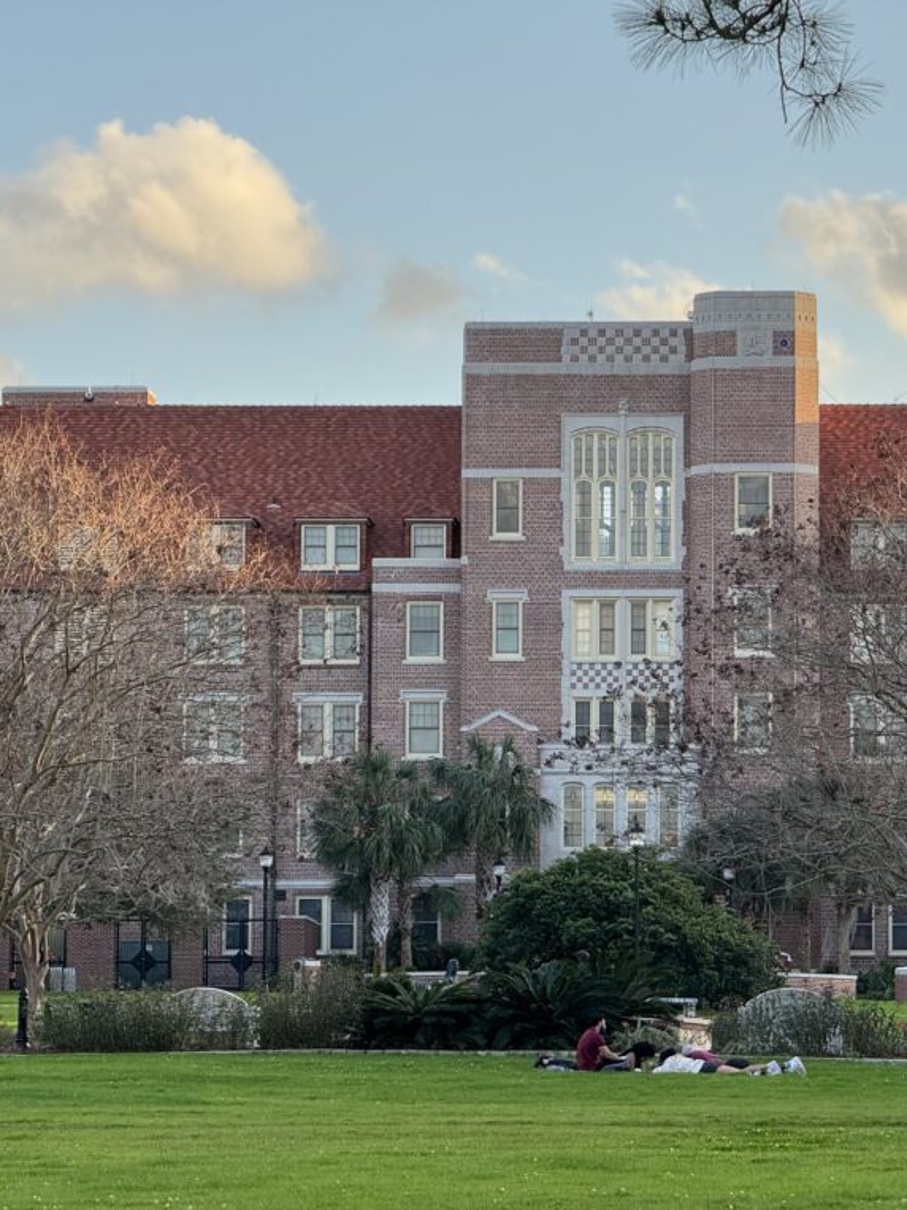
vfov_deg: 12.3
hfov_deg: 9.2
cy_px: 603
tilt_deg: +4.9
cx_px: 655
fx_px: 5626
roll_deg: -0.6
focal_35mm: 161
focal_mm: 15.66
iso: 50
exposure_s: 1/306
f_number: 2.8
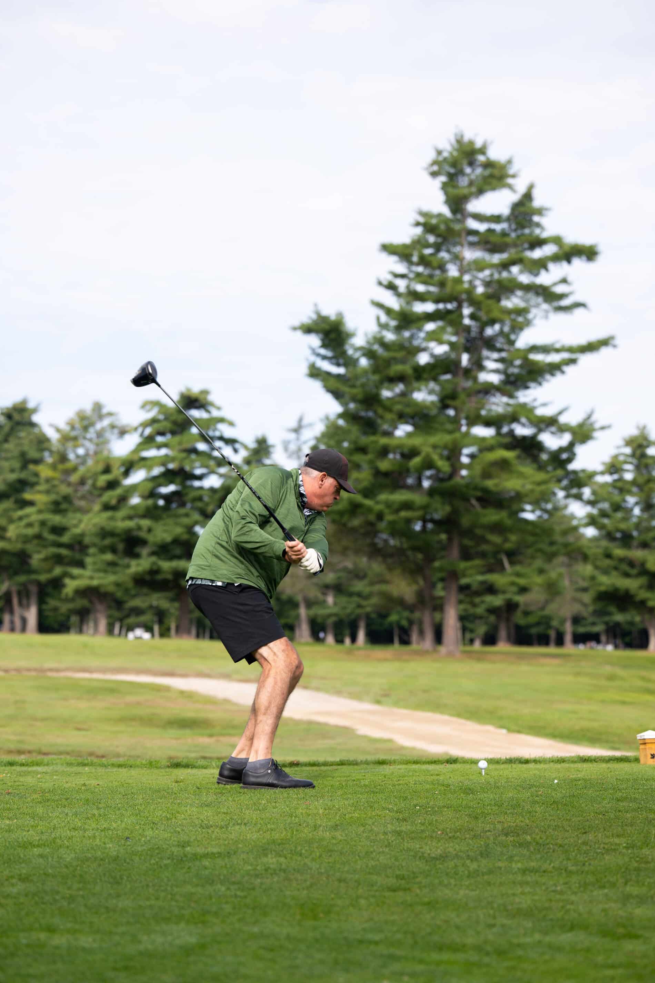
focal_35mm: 83
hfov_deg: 16.5
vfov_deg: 24.5
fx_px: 2265
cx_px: 331
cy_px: 486
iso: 80
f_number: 3.5
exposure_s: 1/800
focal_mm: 82
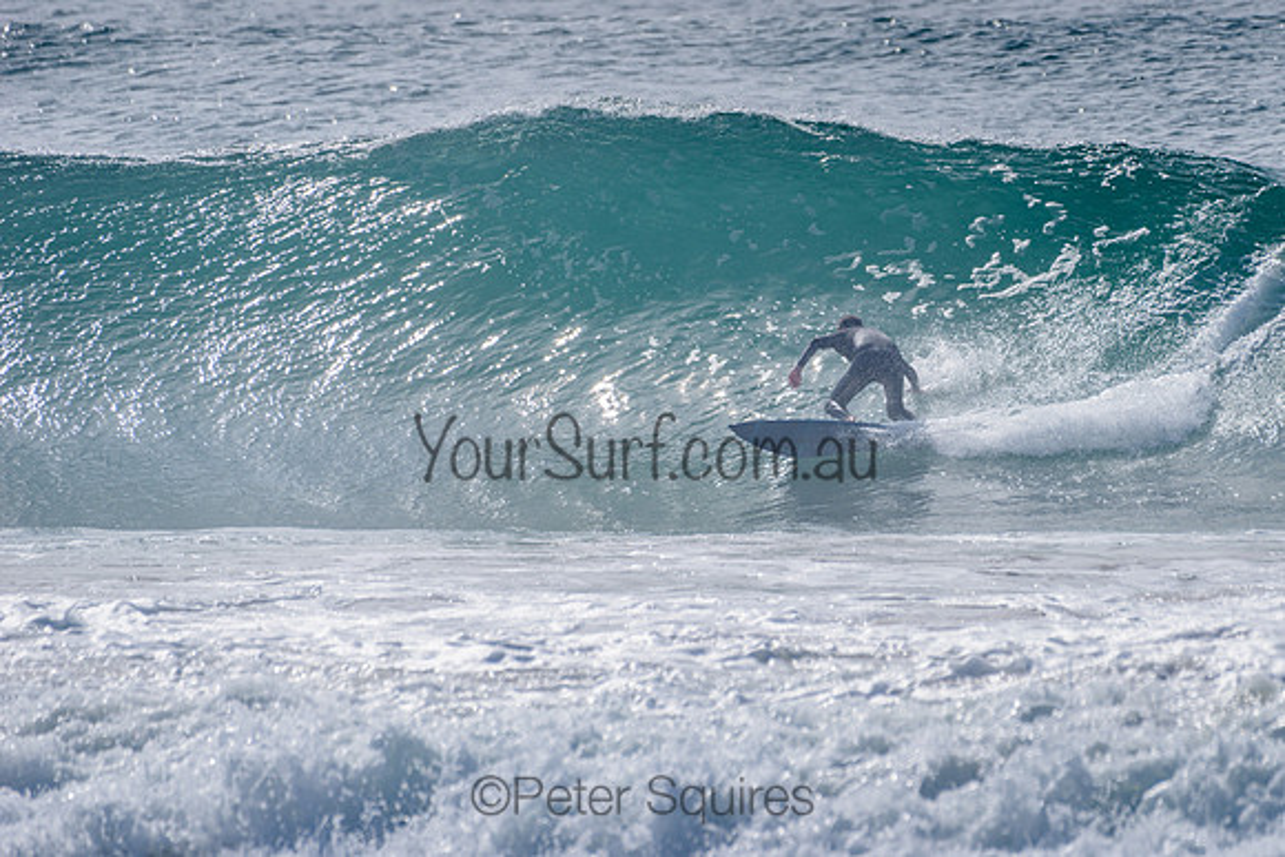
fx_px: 21855
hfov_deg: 3.4
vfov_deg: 2.2
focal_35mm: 612
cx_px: 787
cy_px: 332
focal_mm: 500
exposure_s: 1/2000
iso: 72
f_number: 5.6
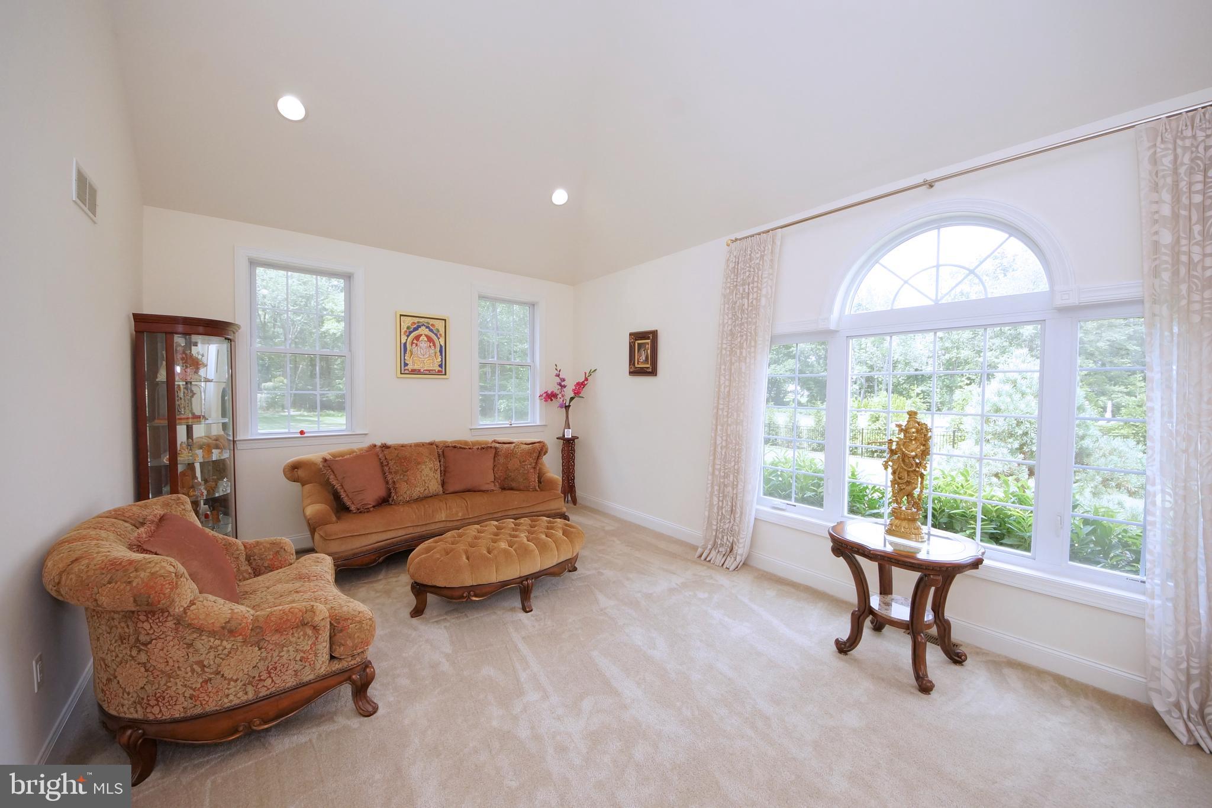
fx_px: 404
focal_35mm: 12
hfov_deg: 112.6
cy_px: 404
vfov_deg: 90.0
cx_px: 606
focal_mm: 8
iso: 800
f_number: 7.1
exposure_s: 1/125
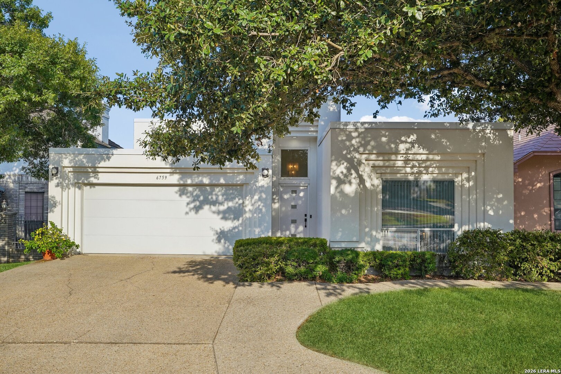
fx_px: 499
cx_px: 280
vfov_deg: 41.1
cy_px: 187
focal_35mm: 32
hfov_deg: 58.7
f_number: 8
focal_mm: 32
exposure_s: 1/250
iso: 100
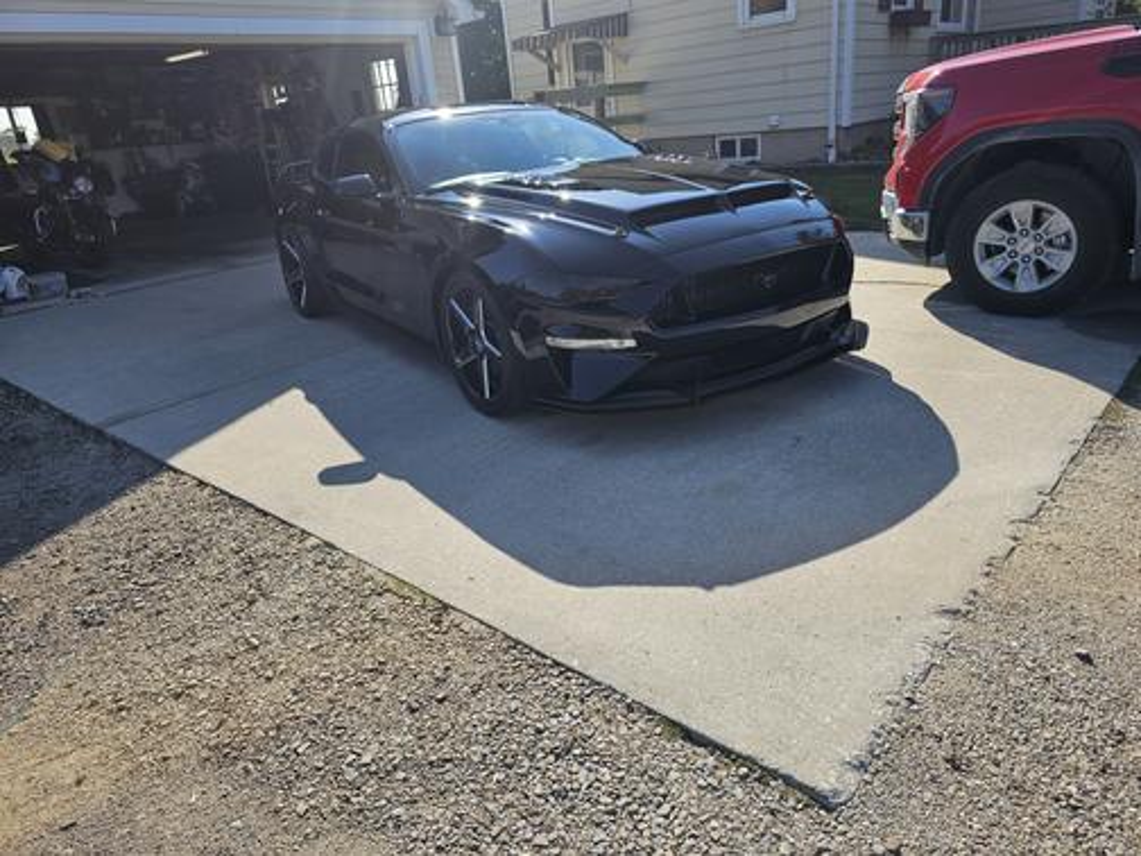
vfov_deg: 58.9
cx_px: 570
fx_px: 758
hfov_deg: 73.9
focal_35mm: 23
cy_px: 428
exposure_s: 1/526
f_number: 1.7
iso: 10
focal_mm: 6.3
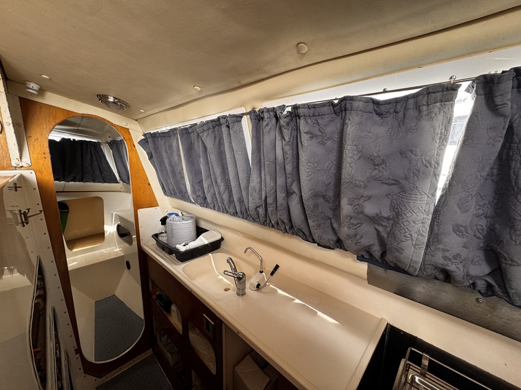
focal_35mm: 14
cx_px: 260
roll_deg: -0.2
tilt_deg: -8.4
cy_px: 195
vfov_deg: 85.7
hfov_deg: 102.1
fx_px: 211
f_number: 2.2
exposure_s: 1/99
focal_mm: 2.22
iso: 160
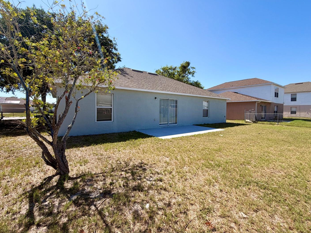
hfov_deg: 94.4
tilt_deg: -0.5
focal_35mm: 16
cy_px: 114
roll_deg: +0.9
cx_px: 166
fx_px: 144
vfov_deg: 78.1
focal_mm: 2.22
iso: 25
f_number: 2.2
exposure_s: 1/770
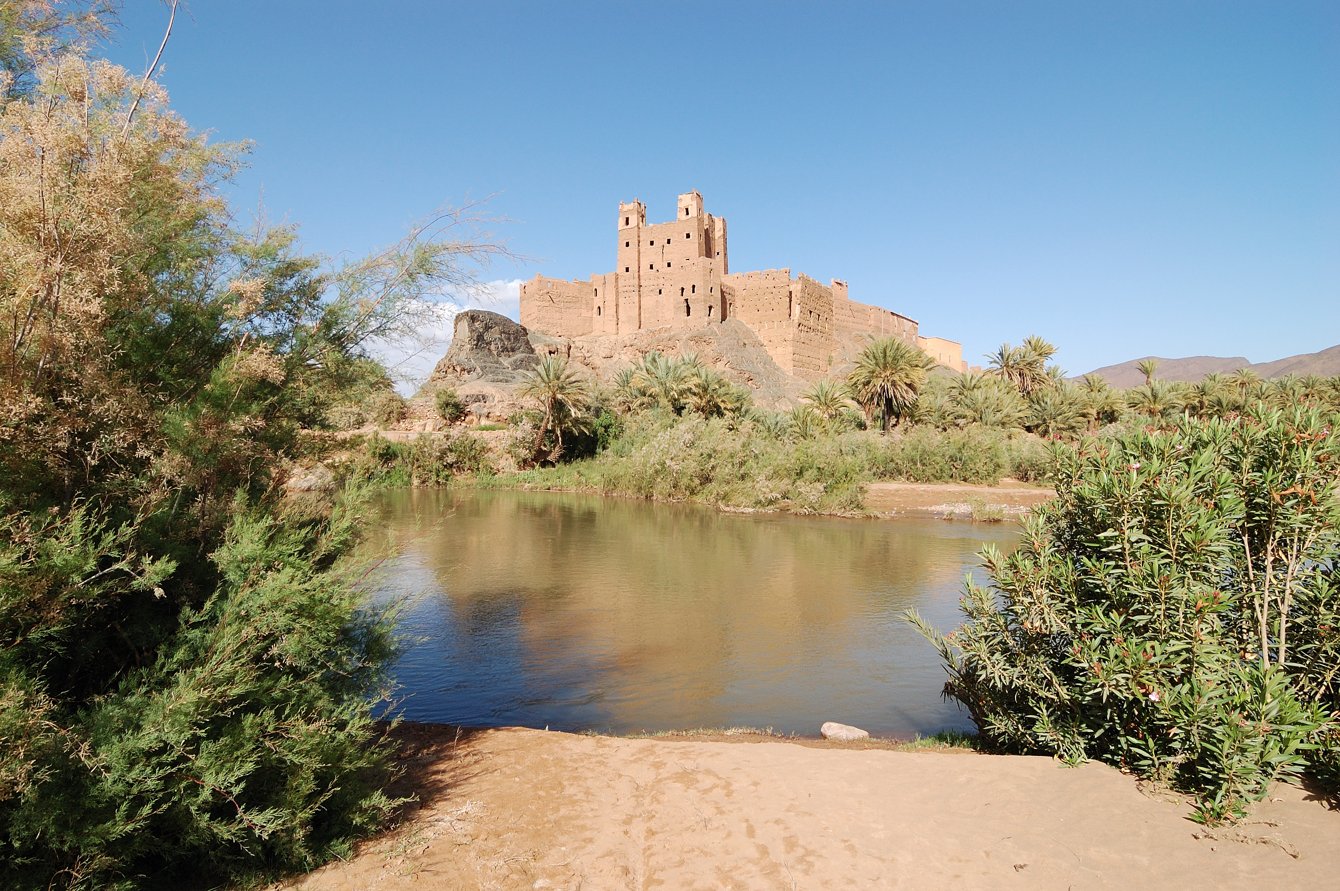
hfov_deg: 90.1
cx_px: 670
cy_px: 446
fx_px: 669
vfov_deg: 67.3
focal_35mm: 18
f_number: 9
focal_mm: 12
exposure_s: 1/250
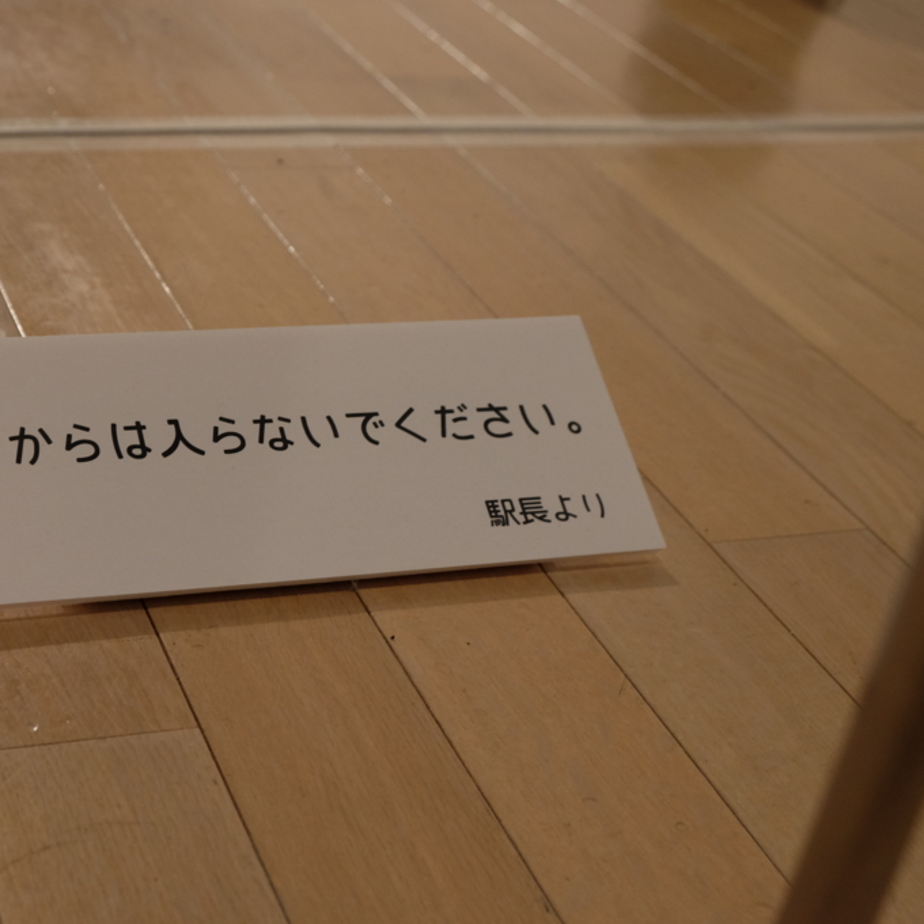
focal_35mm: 55
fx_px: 1661
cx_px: 236
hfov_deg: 30.6
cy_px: 463
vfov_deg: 31.1
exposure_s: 1/18
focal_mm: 28.9
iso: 1600
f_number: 4.5
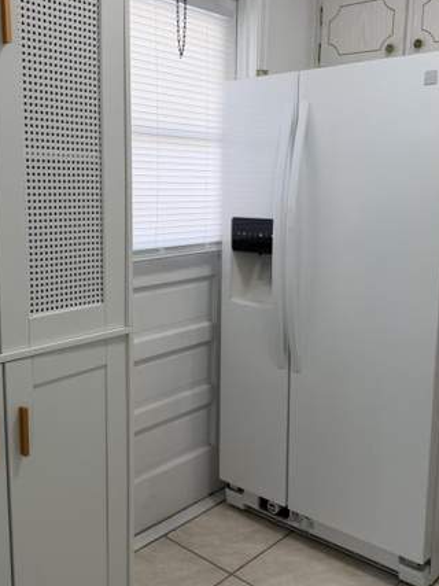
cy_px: 290
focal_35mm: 36
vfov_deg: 51.4
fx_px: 609
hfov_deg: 39.6
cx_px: 211
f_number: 1.78
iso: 64
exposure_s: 1/120
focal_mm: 6.76
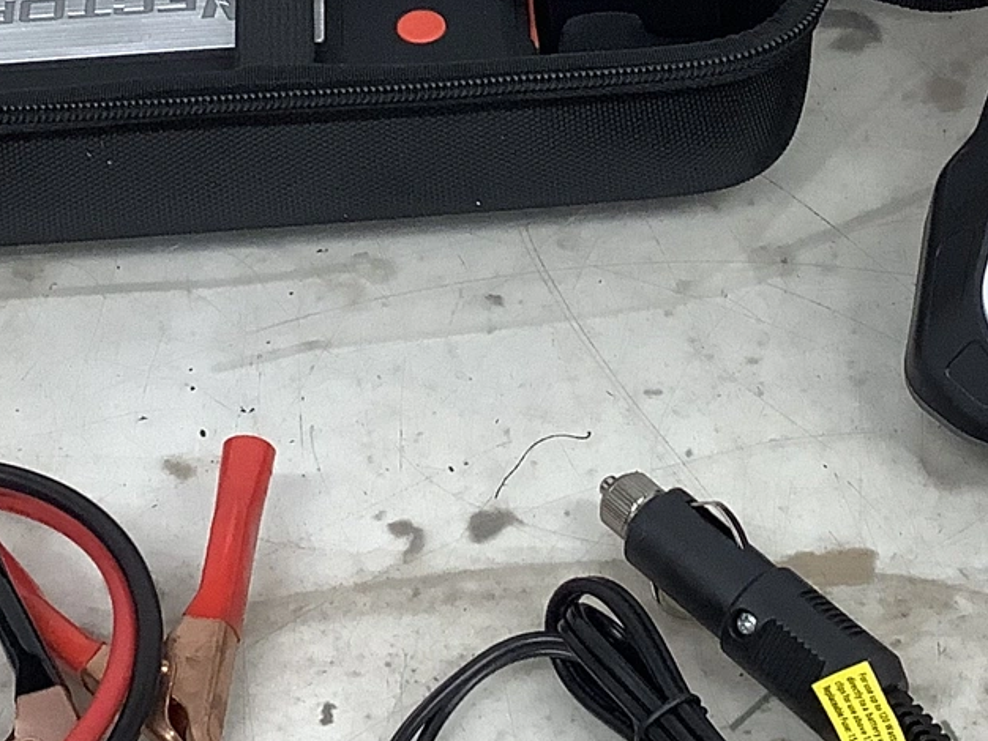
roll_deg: +2.9
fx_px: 2827
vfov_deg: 14.9
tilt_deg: -43.8
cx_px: 496
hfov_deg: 19.8
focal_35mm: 99
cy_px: 194
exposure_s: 1/120
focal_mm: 3.3
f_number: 2.4
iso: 80
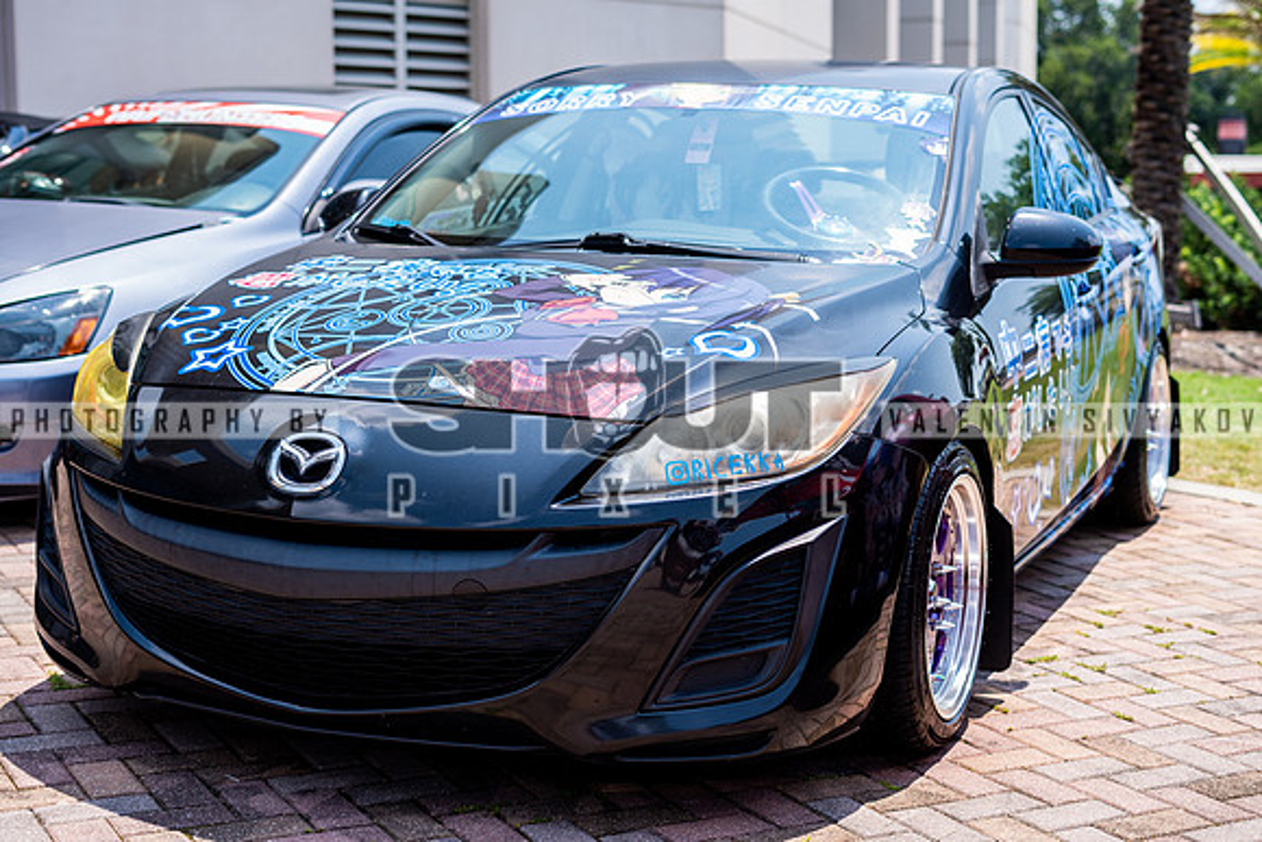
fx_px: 1892
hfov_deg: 36.9
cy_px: 423
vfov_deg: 25.1
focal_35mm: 54
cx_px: 659
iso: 50
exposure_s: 1/800
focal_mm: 50
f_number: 3.2
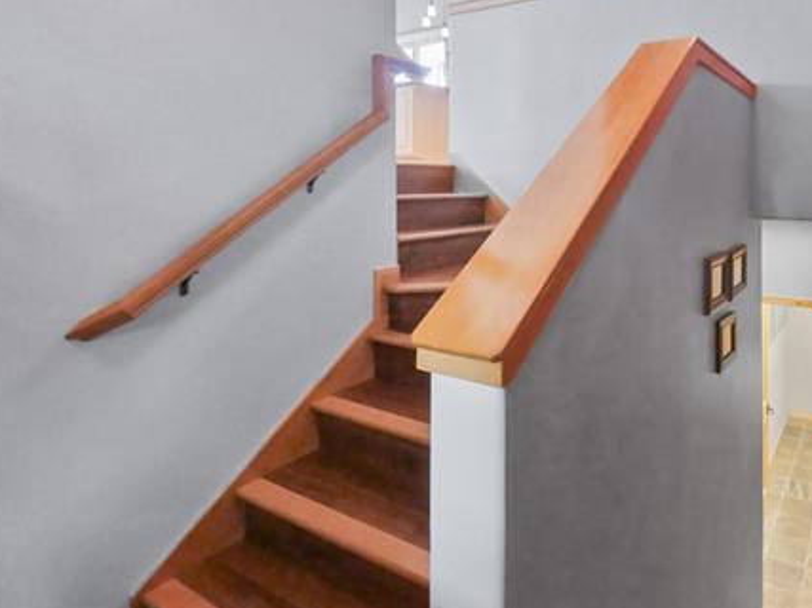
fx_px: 492
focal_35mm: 21
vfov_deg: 61.7
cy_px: 196
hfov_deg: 74.2
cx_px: 595
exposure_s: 1/15
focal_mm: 7
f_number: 8
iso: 3200
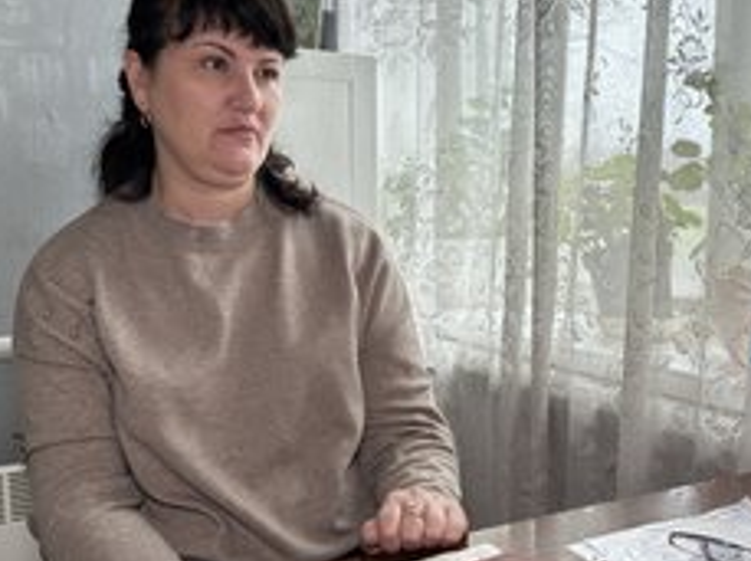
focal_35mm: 42
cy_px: 331
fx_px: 910
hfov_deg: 44.4
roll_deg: +0.6
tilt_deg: -8.8
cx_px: 479
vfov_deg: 34.2
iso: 80
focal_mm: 6.86
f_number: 1.78
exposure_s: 1/128
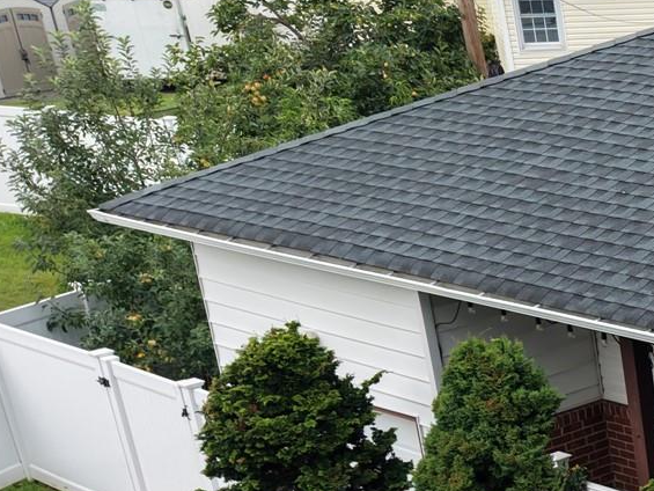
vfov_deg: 16.5
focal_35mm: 87
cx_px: 1153
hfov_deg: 18.2
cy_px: 542
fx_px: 1644
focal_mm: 8.67
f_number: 1.8
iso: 200
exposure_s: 1/1250
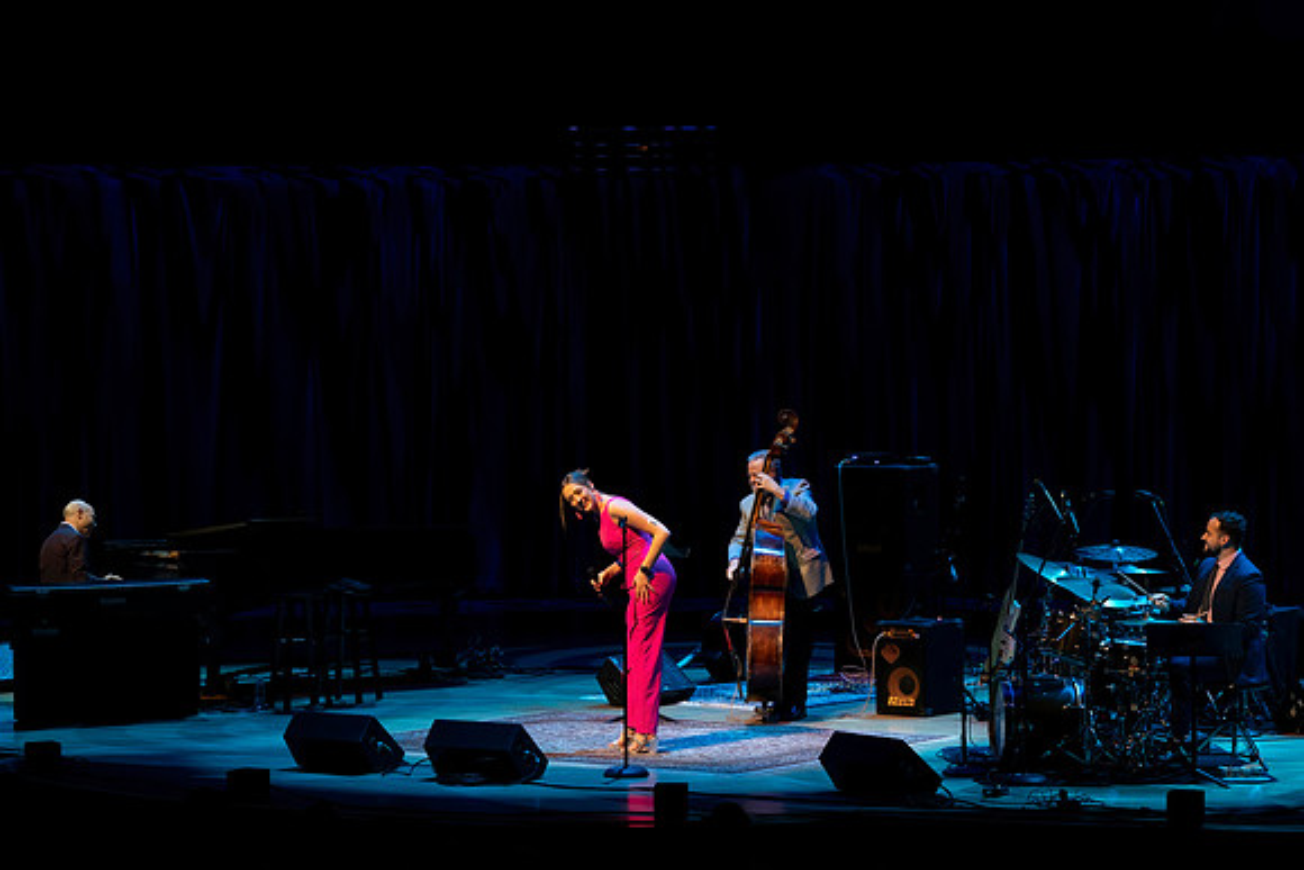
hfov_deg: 18.9
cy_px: 432
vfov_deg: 12.7
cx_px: 686
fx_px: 3914
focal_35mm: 108
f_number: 5.6
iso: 3200
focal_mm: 100
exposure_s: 1/250
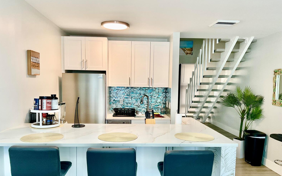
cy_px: 102
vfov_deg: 40.5
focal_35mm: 31
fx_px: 238
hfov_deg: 61.2
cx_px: 140
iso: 64
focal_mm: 3
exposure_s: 1/60
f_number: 1.8
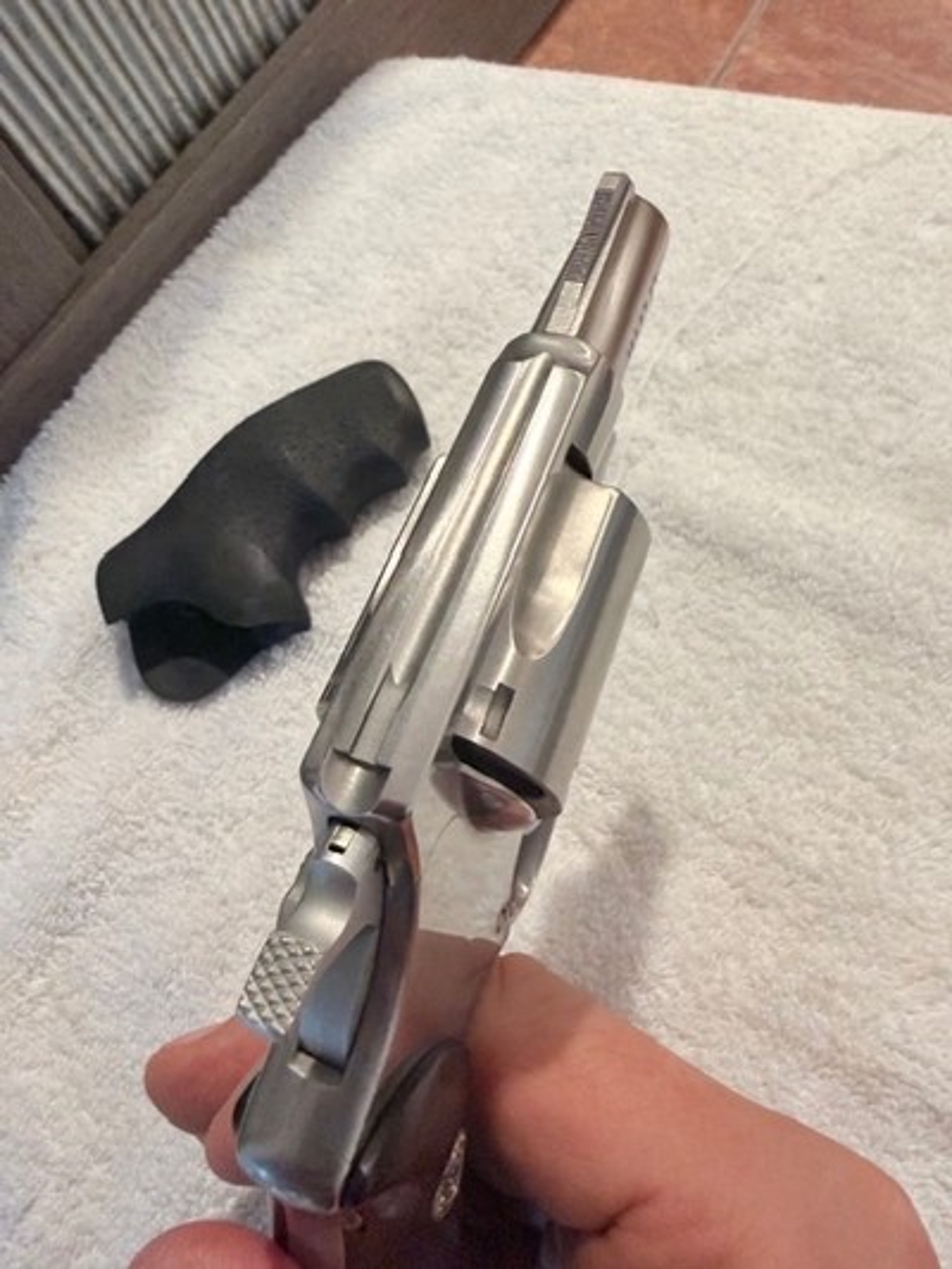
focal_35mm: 24
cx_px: 476
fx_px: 880
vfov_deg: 71.6
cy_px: 634
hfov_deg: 56.8
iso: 500
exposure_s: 1/60
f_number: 2.2
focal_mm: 2.22
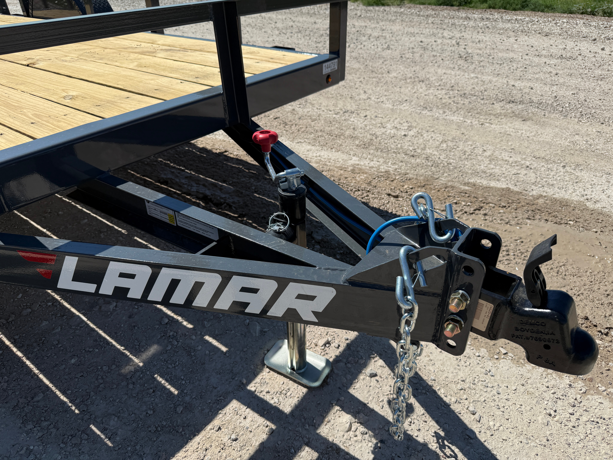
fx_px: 425
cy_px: 230
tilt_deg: -35.3
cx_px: 306
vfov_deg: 56.8
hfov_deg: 71.6
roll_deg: +1.5
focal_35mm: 24
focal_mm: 6.76
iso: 80
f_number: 1.78
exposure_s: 1/6711
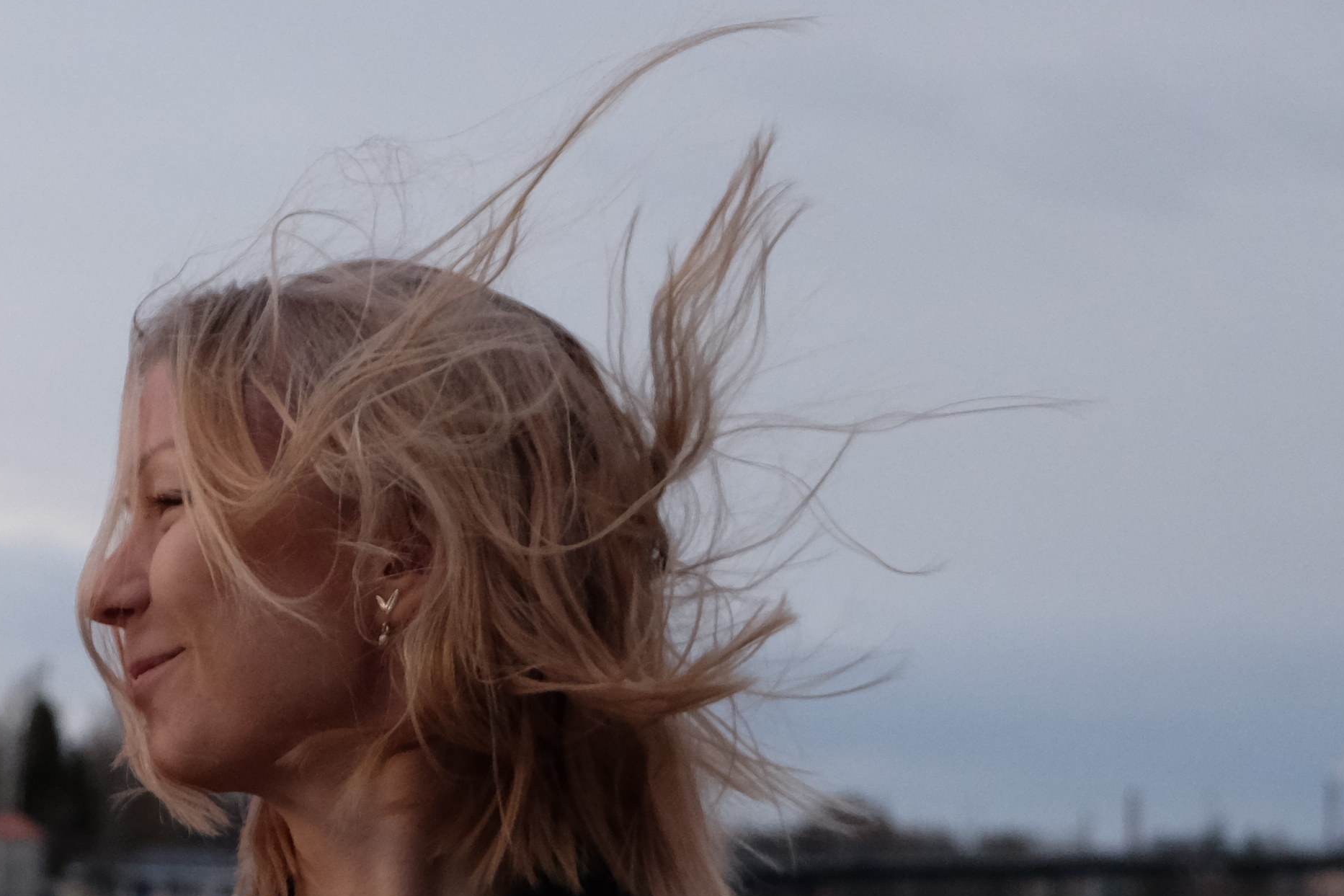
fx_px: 3919
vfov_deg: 13.0
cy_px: 675
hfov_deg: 19.3
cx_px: 315
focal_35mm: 105
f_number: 3.6
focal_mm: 26.5
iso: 1600
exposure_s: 1/4000
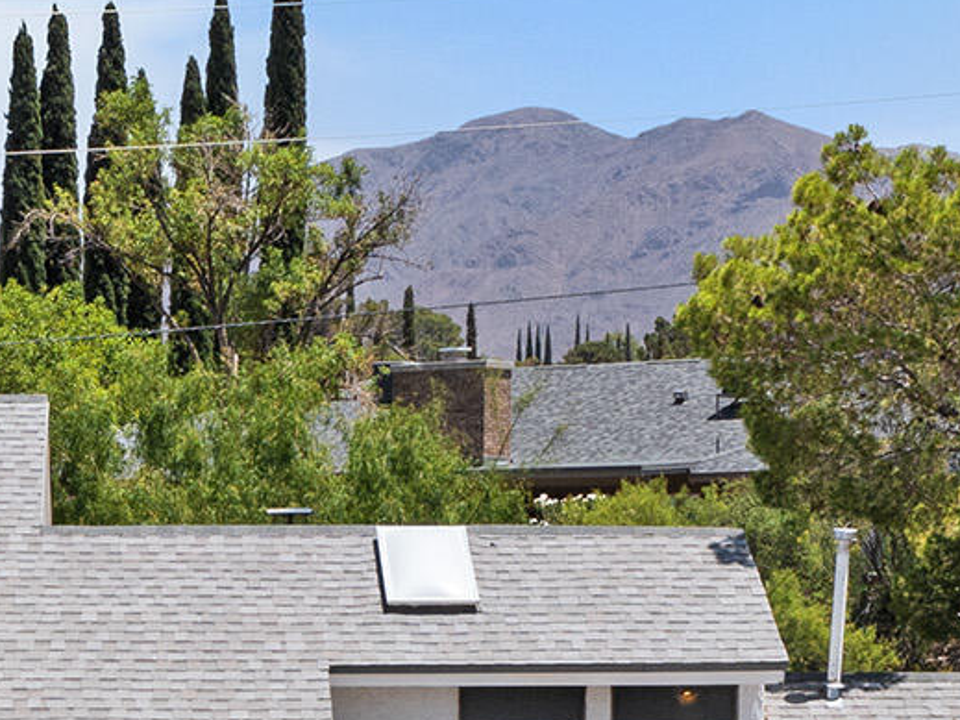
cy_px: 1061
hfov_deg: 13.9
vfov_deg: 10.3
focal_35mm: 140
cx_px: -28
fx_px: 3882
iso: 100
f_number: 6.3
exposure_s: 1/500
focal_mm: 10.26
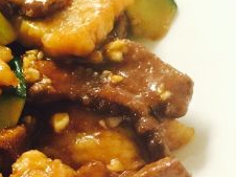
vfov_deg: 16.3
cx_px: -92
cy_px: 135
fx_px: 613
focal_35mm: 90
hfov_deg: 19.6
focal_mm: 4.15
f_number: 2.2
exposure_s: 1/17
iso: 125
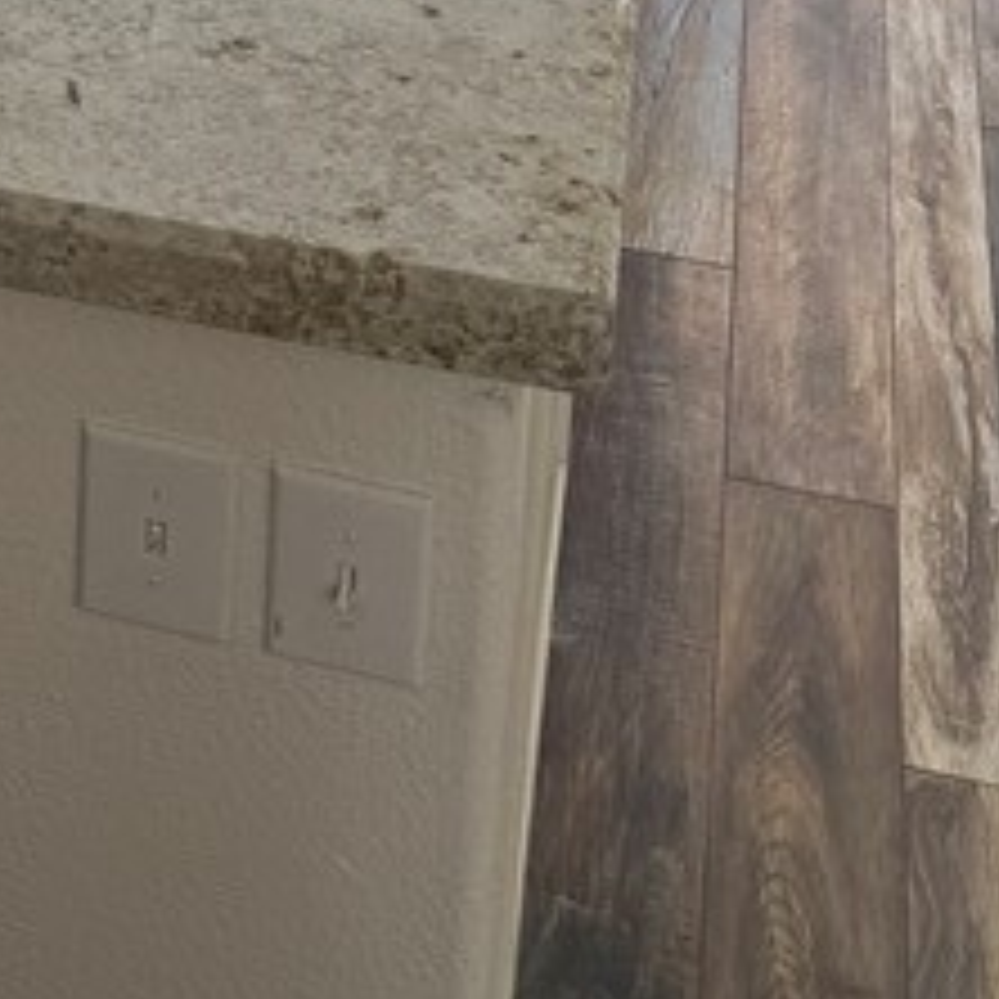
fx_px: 3200
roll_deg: +2.7
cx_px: -432
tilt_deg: -18.8
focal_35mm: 98
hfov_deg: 16.4
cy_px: -783
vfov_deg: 15.4
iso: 80
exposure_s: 1/137
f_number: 1.78
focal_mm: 6.86
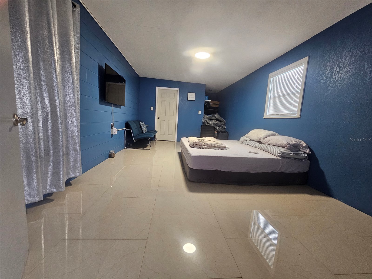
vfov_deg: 89.9
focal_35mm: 13
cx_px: 186
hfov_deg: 106.2
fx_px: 140
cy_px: 140
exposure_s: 1/30
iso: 400
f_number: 2.2
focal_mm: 2.2
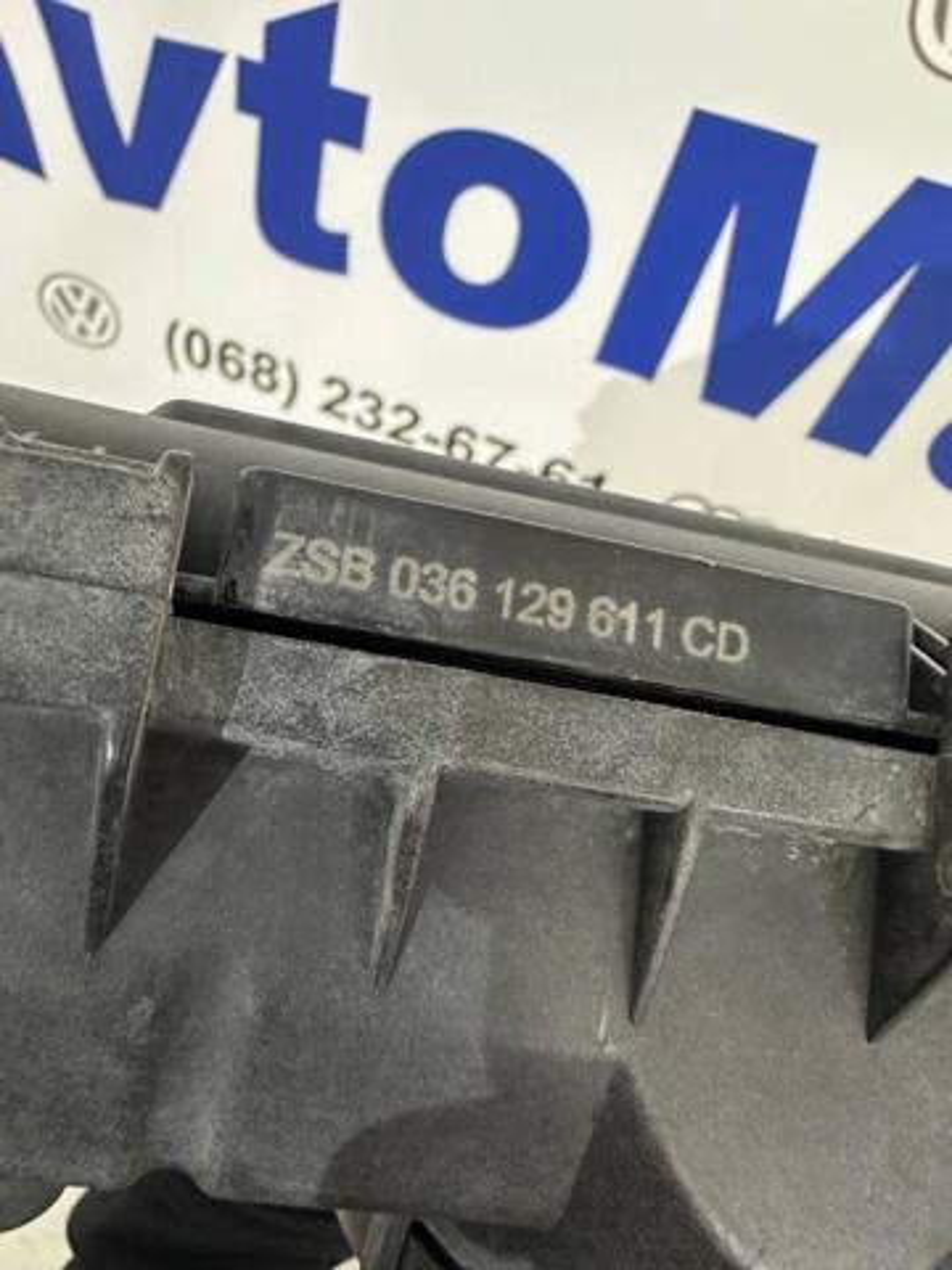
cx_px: 476
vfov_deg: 73.9
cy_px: 635
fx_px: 843
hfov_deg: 58.9
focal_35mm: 23
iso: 400
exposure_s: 1/100
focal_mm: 6.14
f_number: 1.65
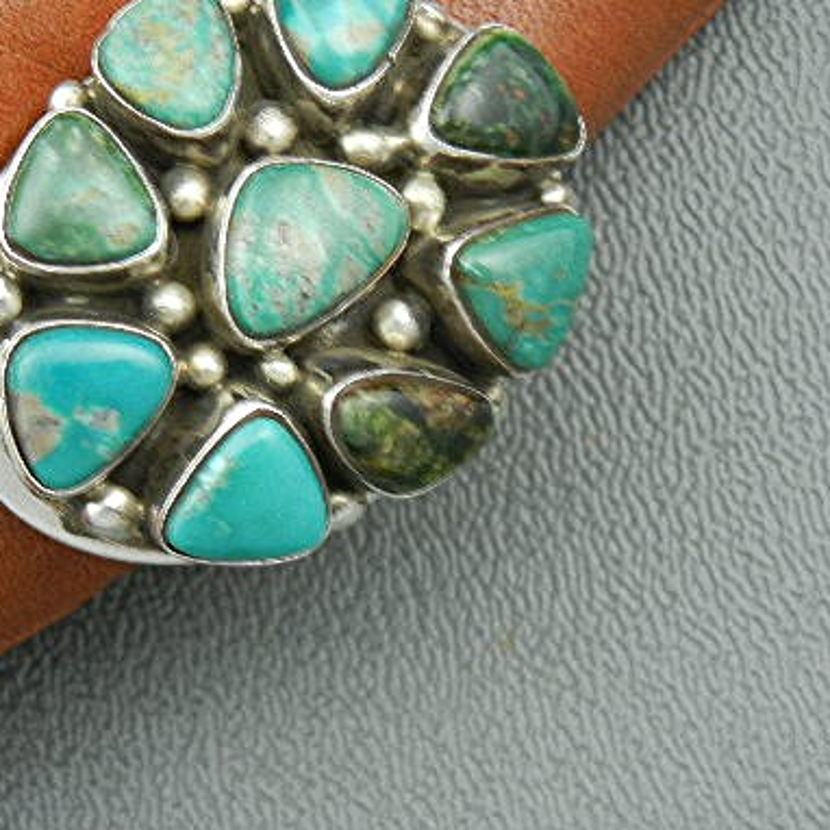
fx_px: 4096
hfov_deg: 11.6
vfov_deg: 11.6
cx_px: 298
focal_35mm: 151
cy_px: 313
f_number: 4.5
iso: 200
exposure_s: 1/4.6
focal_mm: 18.3
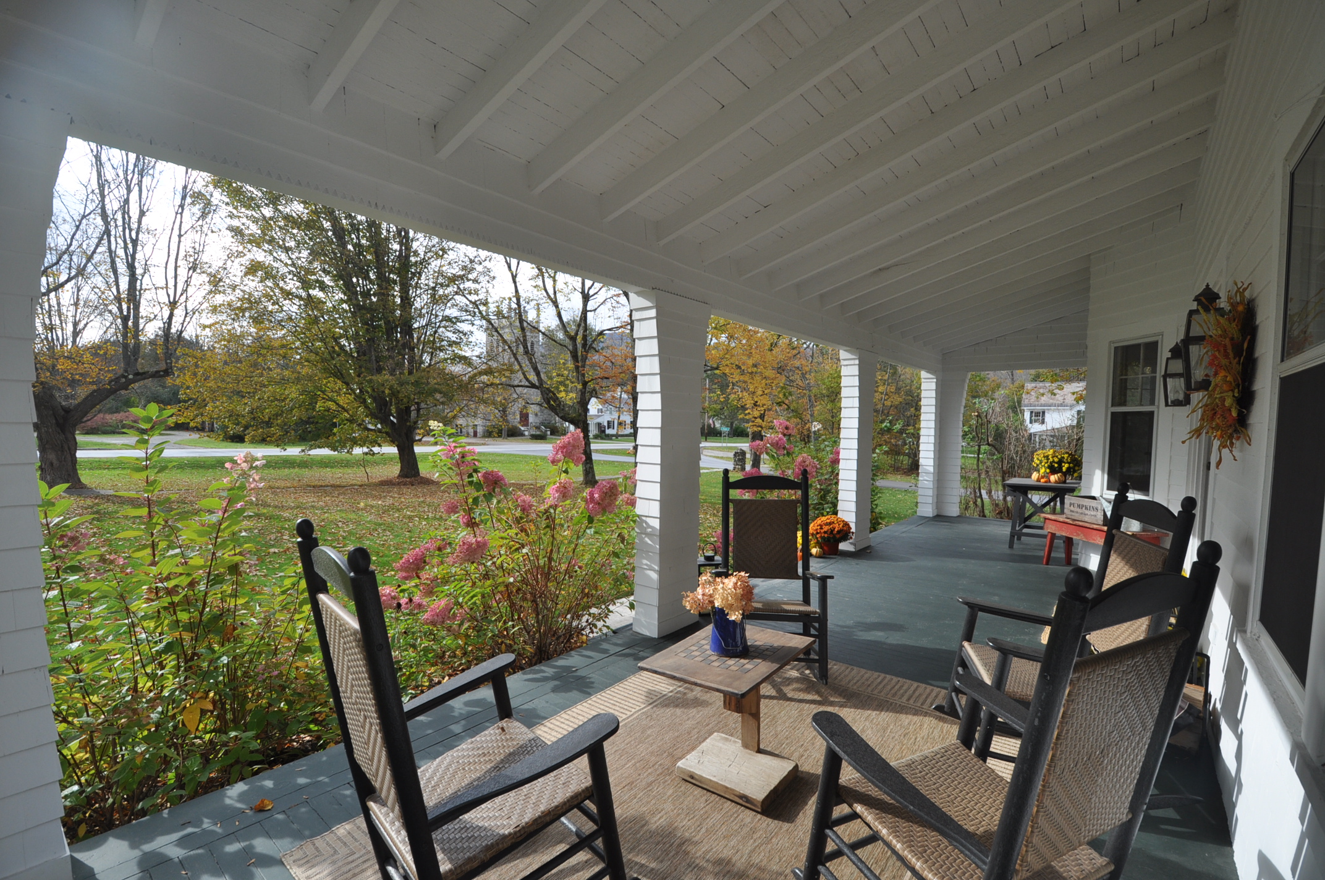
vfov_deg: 77.2
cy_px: 440
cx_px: 662
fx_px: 551
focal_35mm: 15
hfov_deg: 100.5
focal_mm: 10
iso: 200
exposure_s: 1/200
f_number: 7.1
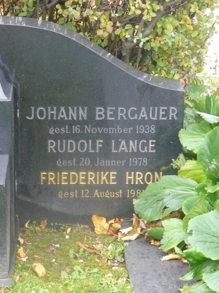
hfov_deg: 11.5
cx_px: 110
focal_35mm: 129
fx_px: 1088
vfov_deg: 15.3
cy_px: 146
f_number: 5.4
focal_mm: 23.1
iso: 800
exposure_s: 1/160
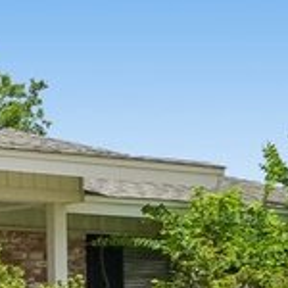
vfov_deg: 9.4
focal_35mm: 183
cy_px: 376
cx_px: -749
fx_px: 1723
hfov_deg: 7.5
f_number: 8
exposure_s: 1/2000
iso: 500
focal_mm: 20
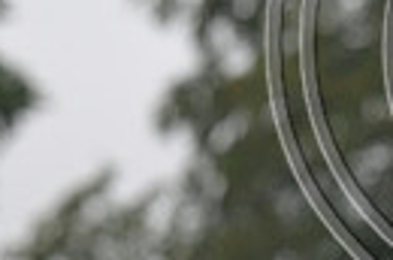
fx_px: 6578
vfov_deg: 2.3
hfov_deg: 3.4
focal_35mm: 604
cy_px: -2
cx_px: 544
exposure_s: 1/800
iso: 450
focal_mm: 135
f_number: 5
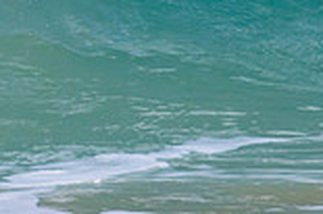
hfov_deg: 0.5
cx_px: -288
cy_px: -204
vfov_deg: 0.3
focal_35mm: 4099
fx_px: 36738
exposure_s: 1/2000
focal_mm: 800
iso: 800
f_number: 11
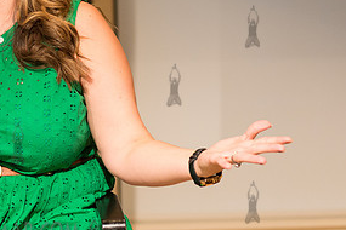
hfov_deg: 12.5
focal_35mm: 163
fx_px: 1566
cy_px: 26
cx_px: 17
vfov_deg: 8.4
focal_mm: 80
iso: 2500
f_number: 4
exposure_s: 1/250
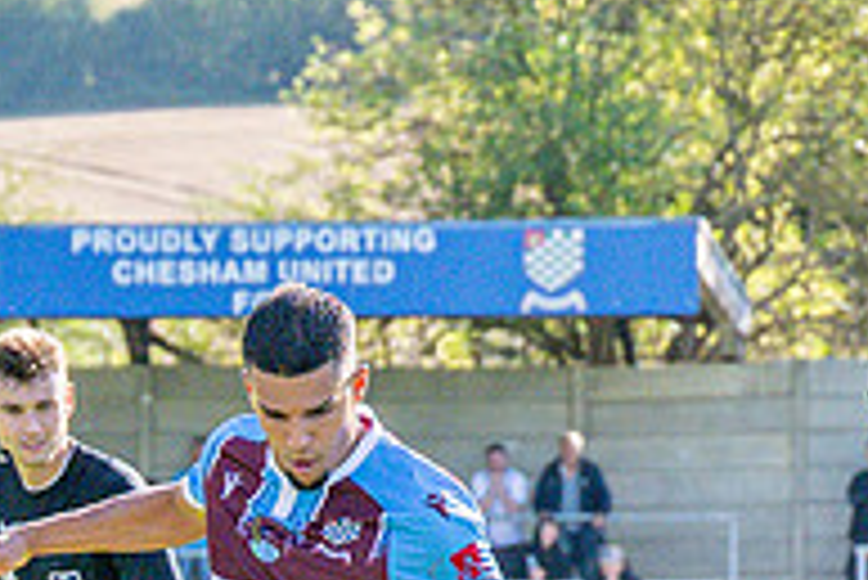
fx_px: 13343
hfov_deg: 3.7
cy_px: 787
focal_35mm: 553
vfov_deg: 2.5
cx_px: -267
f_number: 4
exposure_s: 1/2500
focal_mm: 70
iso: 400
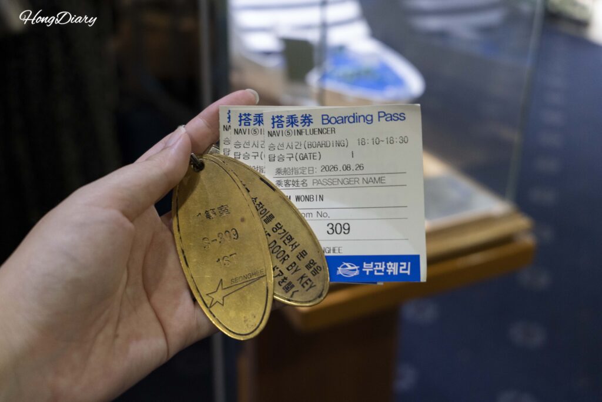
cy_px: 201
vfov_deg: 31.2
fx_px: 719
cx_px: 301
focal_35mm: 43
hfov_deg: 45.4
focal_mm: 43
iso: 3200
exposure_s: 1/60
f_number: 5.6
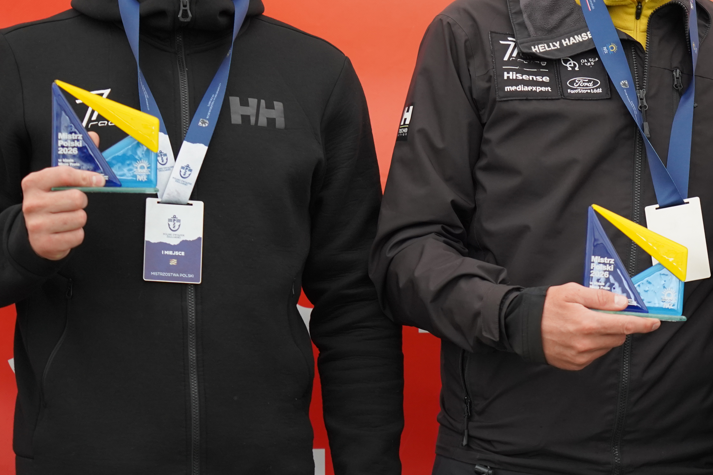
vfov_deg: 10.5
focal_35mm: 130
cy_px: 111
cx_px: 491
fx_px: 2575
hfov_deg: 15.7
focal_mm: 75
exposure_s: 1/160
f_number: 4
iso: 1250
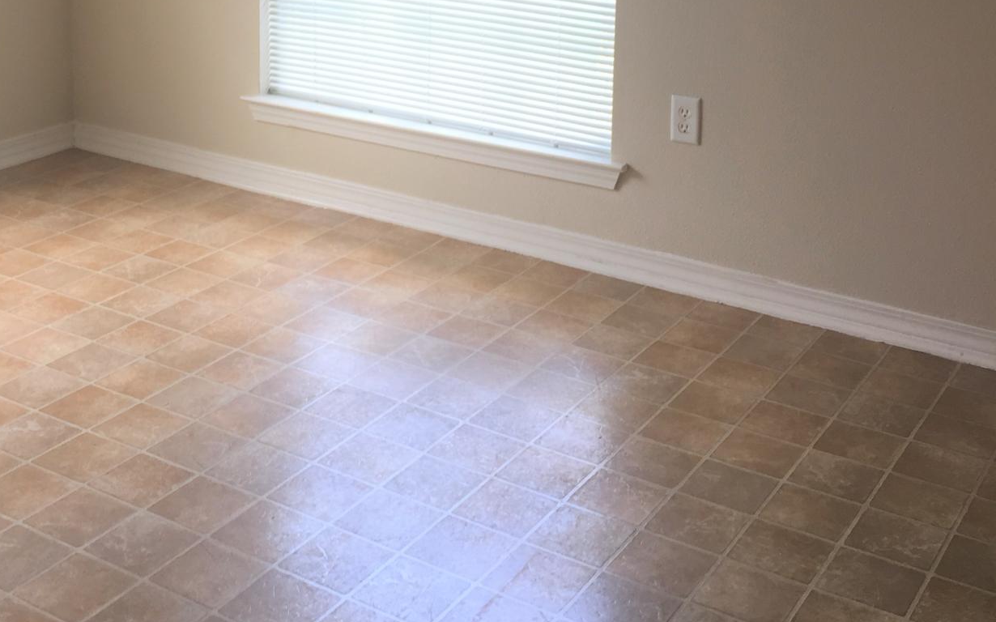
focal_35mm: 50
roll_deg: +0.0
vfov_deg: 24.4
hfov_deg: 40.1
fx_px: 1357
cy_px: -30
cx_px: 392
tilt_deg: -8.9
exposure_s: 1/40
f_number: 2.2
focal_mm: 4.15
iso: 32
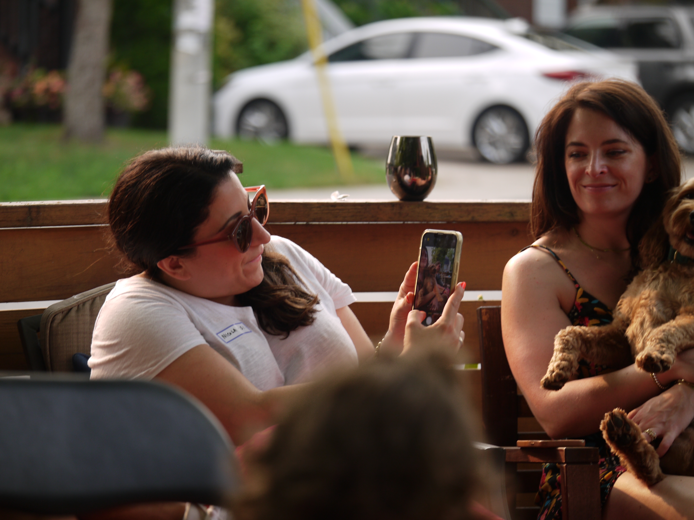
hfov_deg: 10.6
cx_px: 347
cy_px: 260
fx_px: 3729
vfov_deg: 8.0
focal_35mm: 186
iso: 100
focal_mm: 93
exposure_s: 1/200
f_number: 2.8
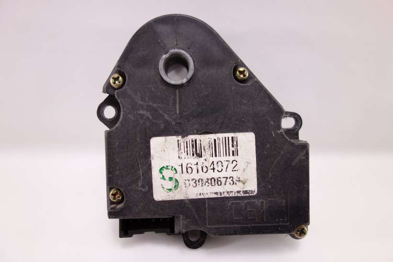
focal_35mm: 28
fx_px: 306
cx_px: 196
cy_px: 131
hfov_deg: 65.5
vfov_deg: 46.4
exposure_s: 1/100
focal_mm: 10.4
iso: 125
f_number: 2
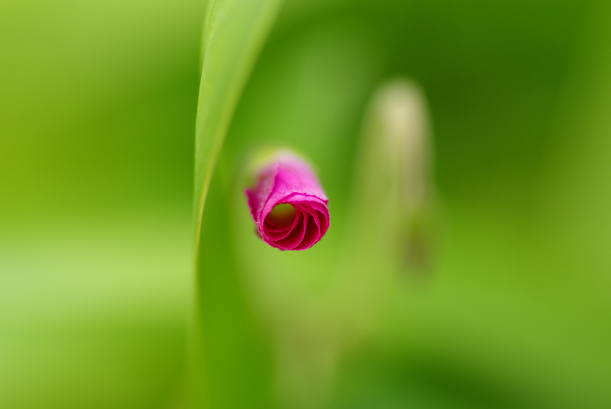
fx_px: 2549
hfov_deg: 13.7
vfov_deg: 9.2
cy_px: 204
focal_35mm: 150
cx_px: 306
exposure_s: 1/180
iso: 200
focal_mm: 100
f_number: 4
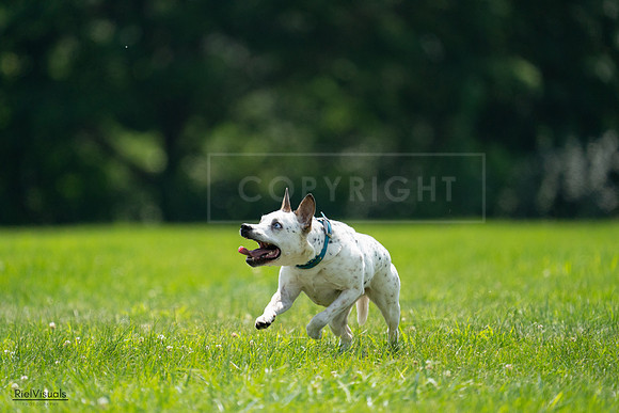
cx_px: 310
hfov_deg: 3.6
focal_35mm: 565
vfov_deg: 2.4
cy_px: 206
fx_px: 9717
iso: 1600
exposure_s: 1/4000
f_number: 6.3
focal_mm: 565
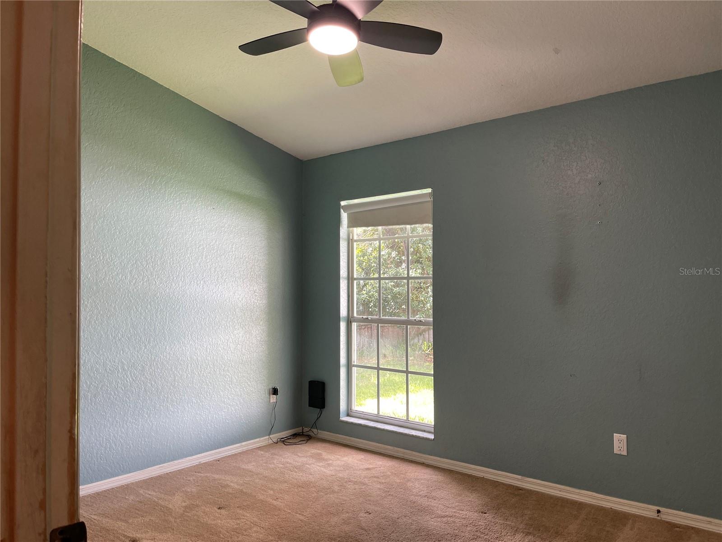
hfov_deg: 69.4
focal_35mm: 25
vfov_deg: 54.9
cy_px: 271
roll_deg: -0.1
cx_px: 361
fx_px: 521
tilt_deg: +0.3
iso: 100
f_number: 1.6
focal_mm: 5.1
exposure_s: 1/120
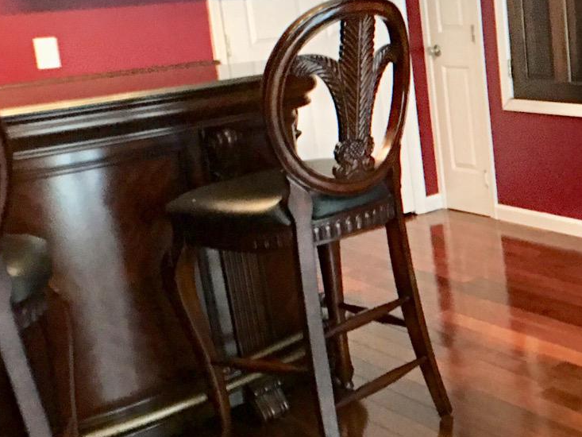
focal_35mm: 81
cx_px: 780
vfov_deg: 18.2
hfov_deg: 21.5
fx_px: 1362
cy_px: 199
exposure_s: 1/4
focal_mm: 4.15
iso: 64
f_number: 2.2
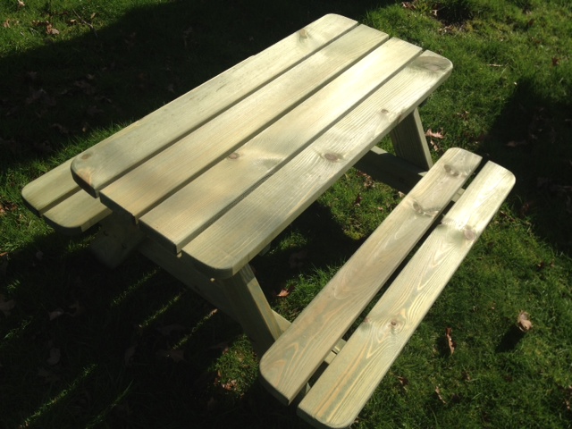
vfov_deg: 40.7
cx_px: 286
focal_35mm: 35
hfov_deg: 52.6
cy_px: 214
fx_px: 578
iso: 64
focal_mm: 4.28
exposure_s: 1/1453
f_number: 2.4
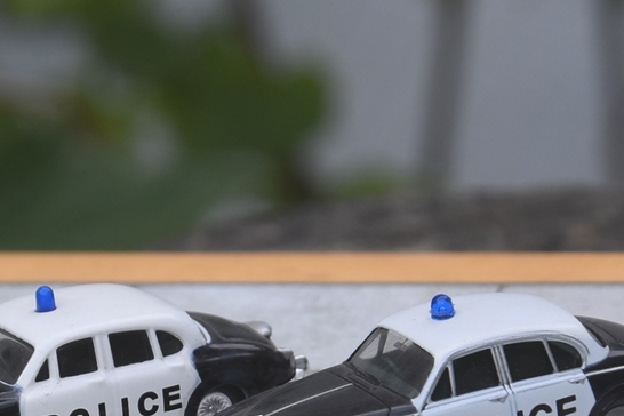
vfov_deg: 7.9
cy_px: 341
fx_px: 2998
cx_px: 259
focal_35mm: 173
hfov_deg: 11.9
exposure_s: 1/250
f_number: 8
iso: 320
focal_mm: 70
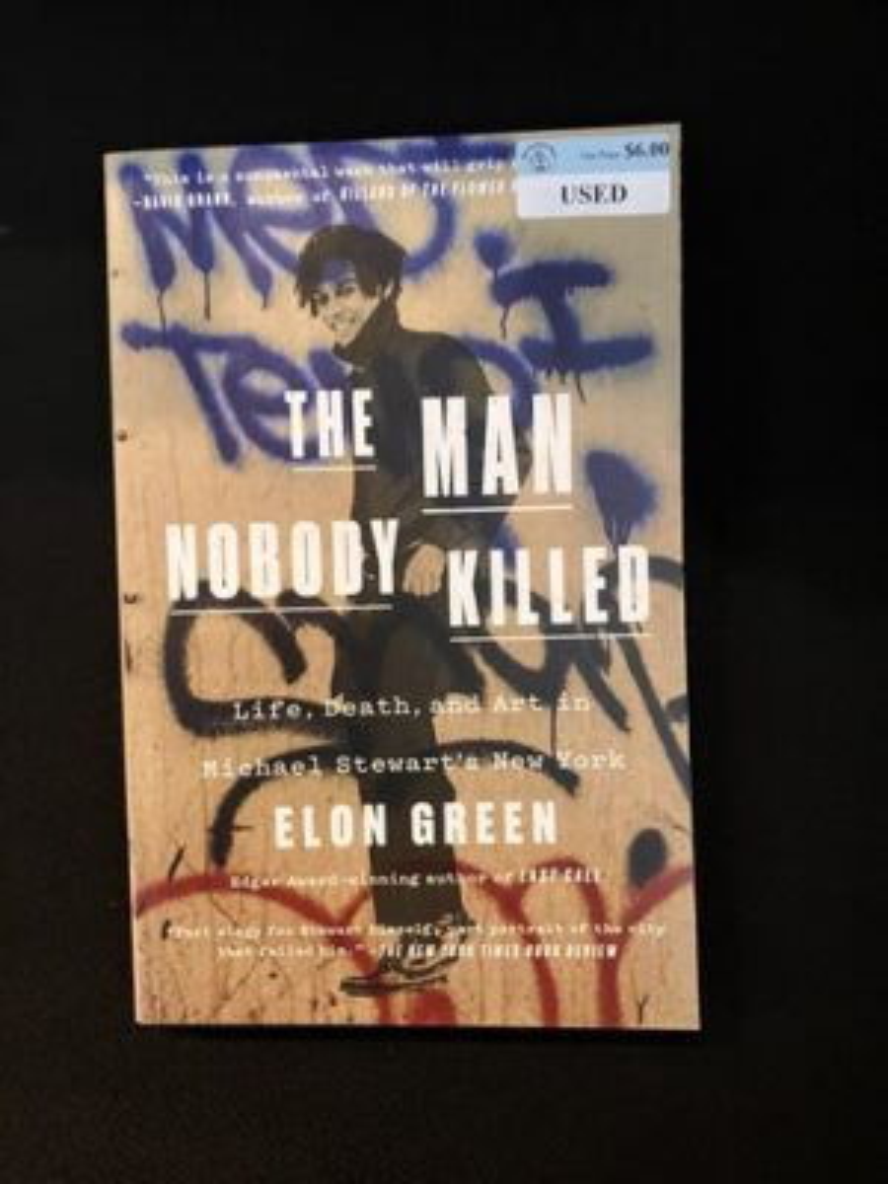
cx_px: 444
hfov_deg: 49.7
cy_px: 592
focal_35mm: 28
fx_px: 958
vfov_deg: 63.4
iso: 640
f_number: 1.8
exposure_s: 1/30
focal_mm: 3.99
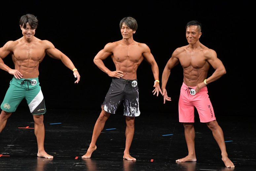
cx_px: 128
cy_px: 86
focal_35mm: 285
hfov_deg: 7.2
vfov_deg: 4.8
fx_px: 2026
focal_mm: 190
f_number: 5.6
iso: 3200
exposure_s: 1/400
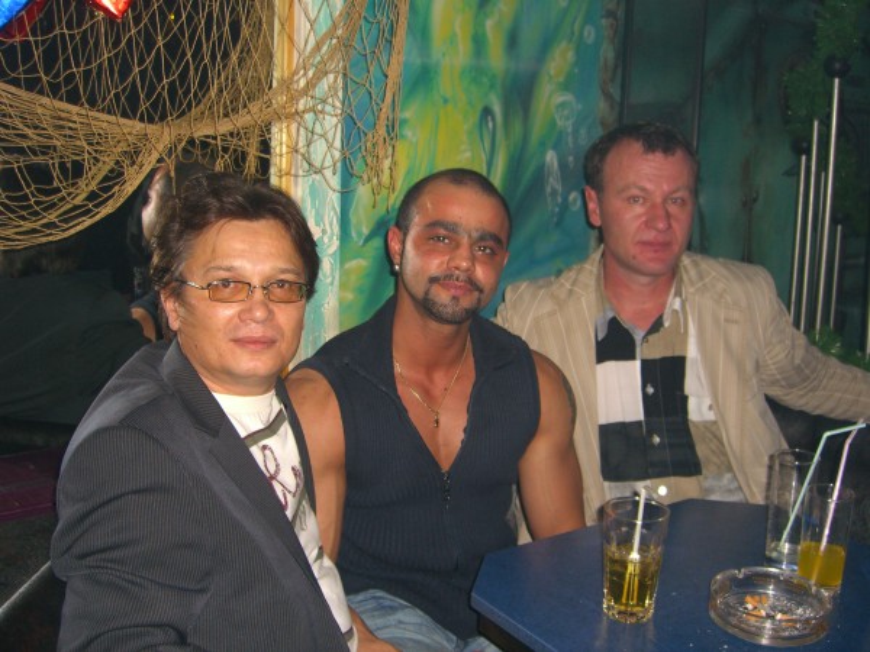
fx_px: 955
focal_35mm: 38
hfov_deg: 49.0
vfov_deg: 37.7
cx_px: 435
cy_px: 326
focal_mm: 7.9
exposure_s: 1/60
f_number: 2.8
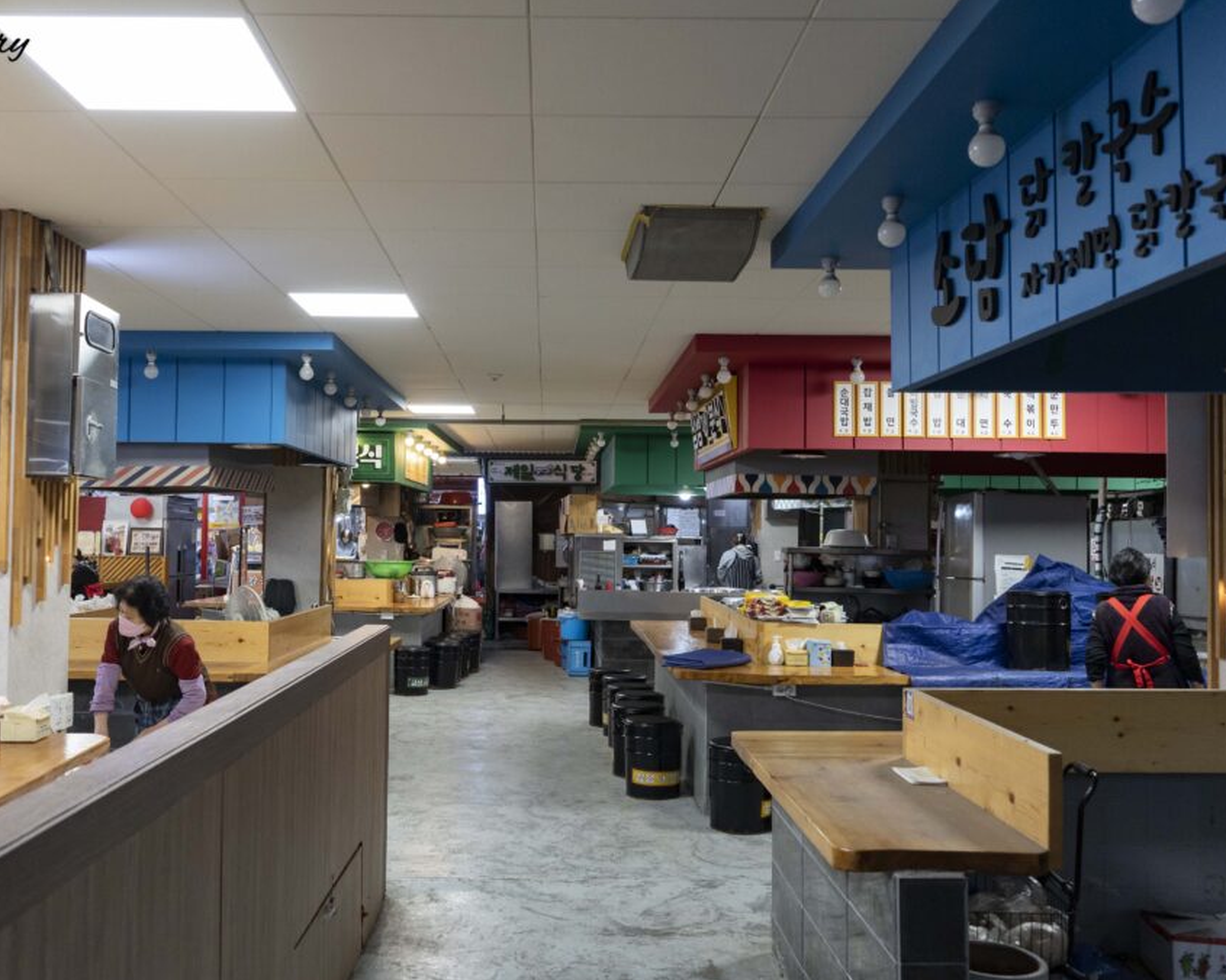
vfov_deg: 44.5
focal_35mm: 33
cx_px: 528
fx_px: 1197
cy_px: 489
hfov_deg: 54.0
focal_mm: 29
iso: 2500
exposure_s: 1/160
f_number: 4
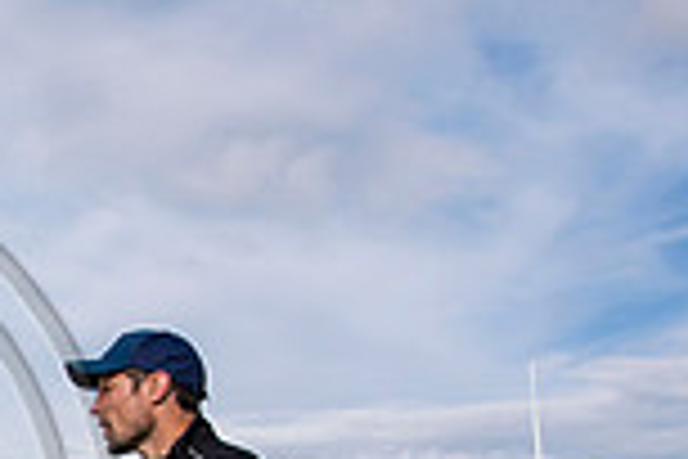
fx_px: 1452
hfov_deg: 22.1
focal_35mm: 76
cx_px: -337
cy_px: 560
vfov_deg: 17.1
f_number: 4
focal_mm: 20
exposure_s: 1/2000
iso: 250
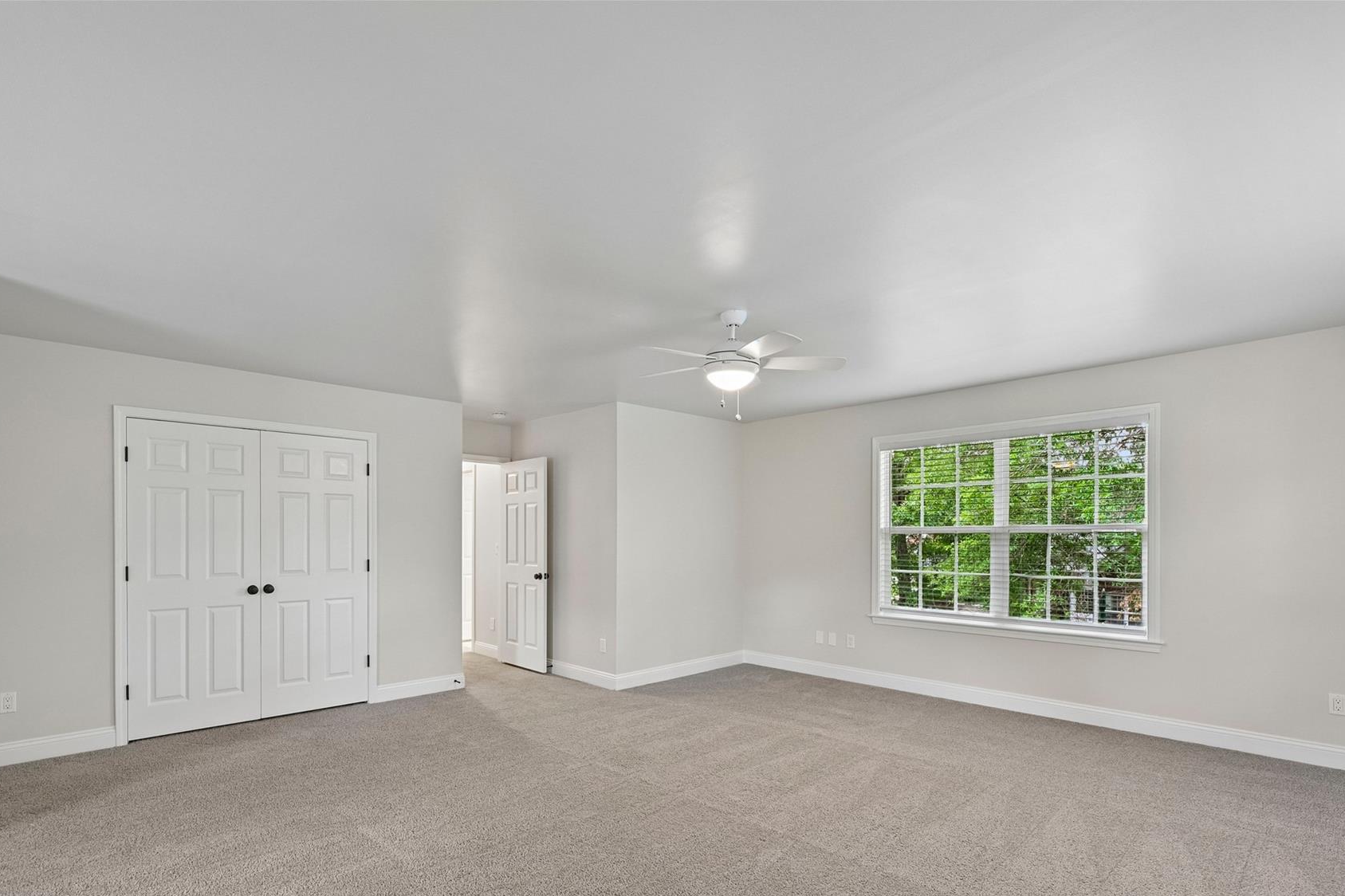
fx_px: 635
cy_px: 543
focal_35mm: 17
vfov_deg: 69.6
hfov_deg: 92.9
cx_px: 601
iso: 400
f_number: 8
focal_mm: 14
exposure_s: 1/5
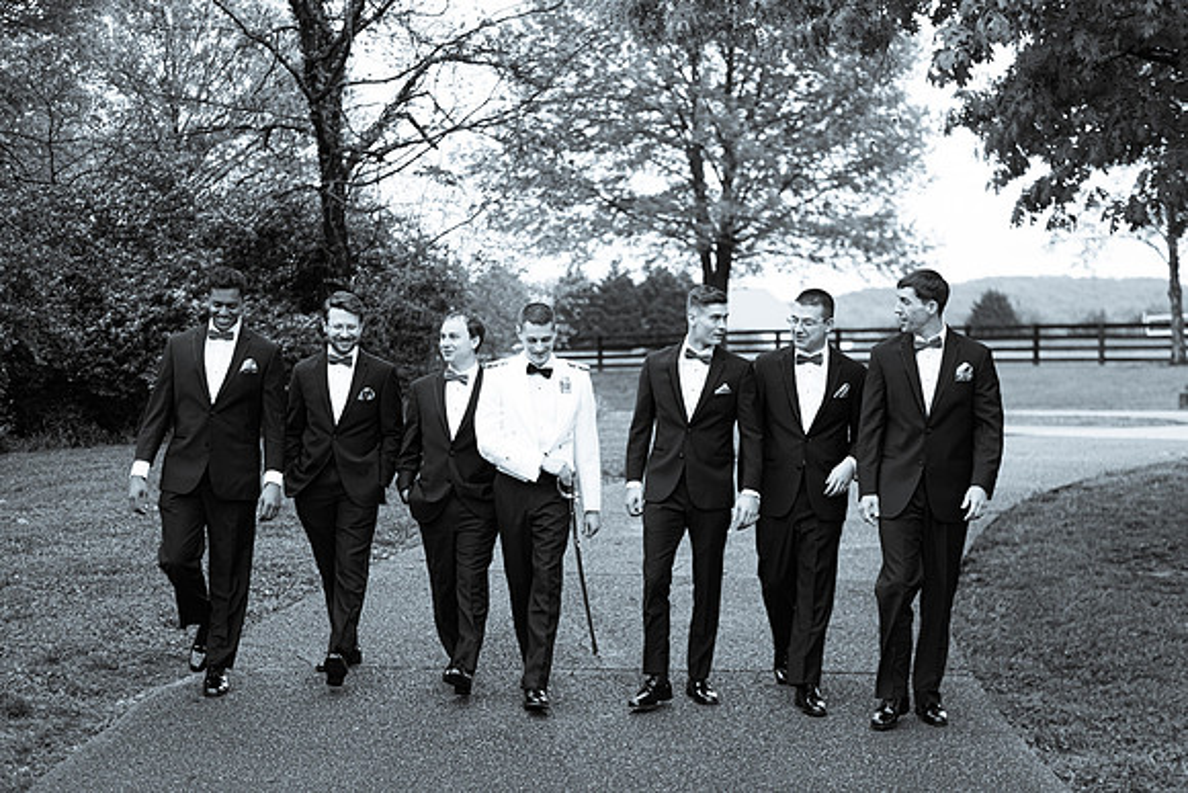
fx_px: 1914
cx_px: 594
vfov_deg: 23.4
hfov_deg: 34.5
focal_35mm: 58
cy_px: 396
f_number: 2.8
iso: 1000
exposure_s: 1/4000
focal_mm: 58
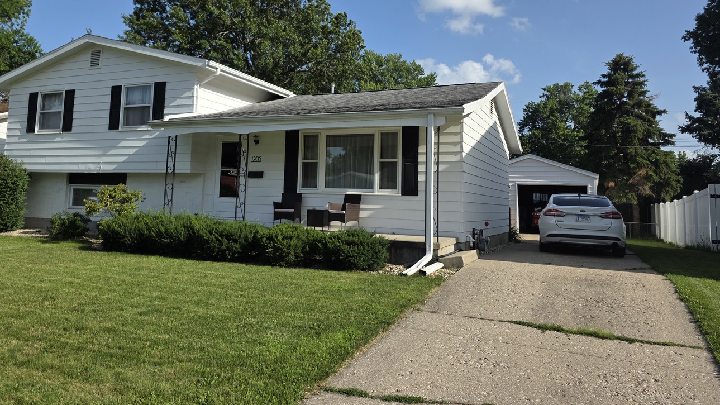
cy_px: 144
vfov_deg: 41.1
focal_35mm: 28
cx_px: 322
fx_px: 535
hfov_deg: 67.7
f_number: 1.7
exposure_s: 1/5958
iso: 80
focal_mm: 6.3
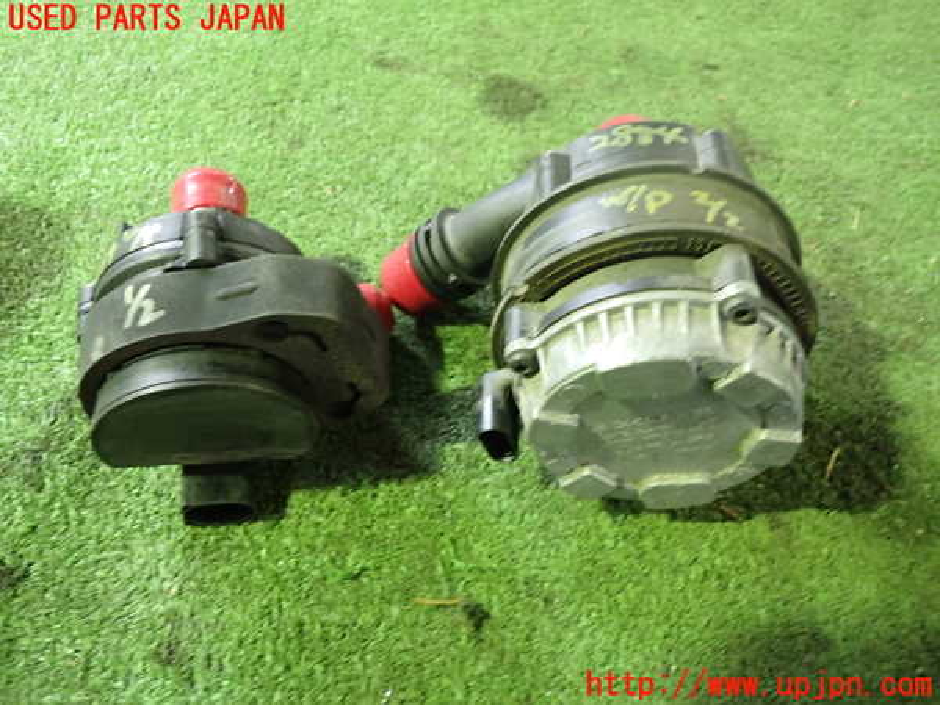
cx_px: 470
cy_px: 352
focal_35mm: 30
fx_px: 815
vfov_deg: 46.8
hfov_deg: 60.0
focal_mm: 5.4
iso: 800
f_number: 2.3
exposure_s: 1/20
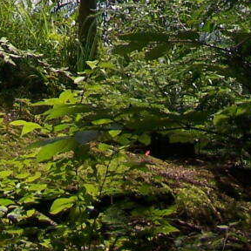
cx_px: 68
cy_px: -339
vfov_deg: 9.8
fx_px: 1304
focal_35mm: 159
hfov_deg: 11.0
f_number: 4
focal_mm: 6.3
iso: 100
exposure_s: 1/1000
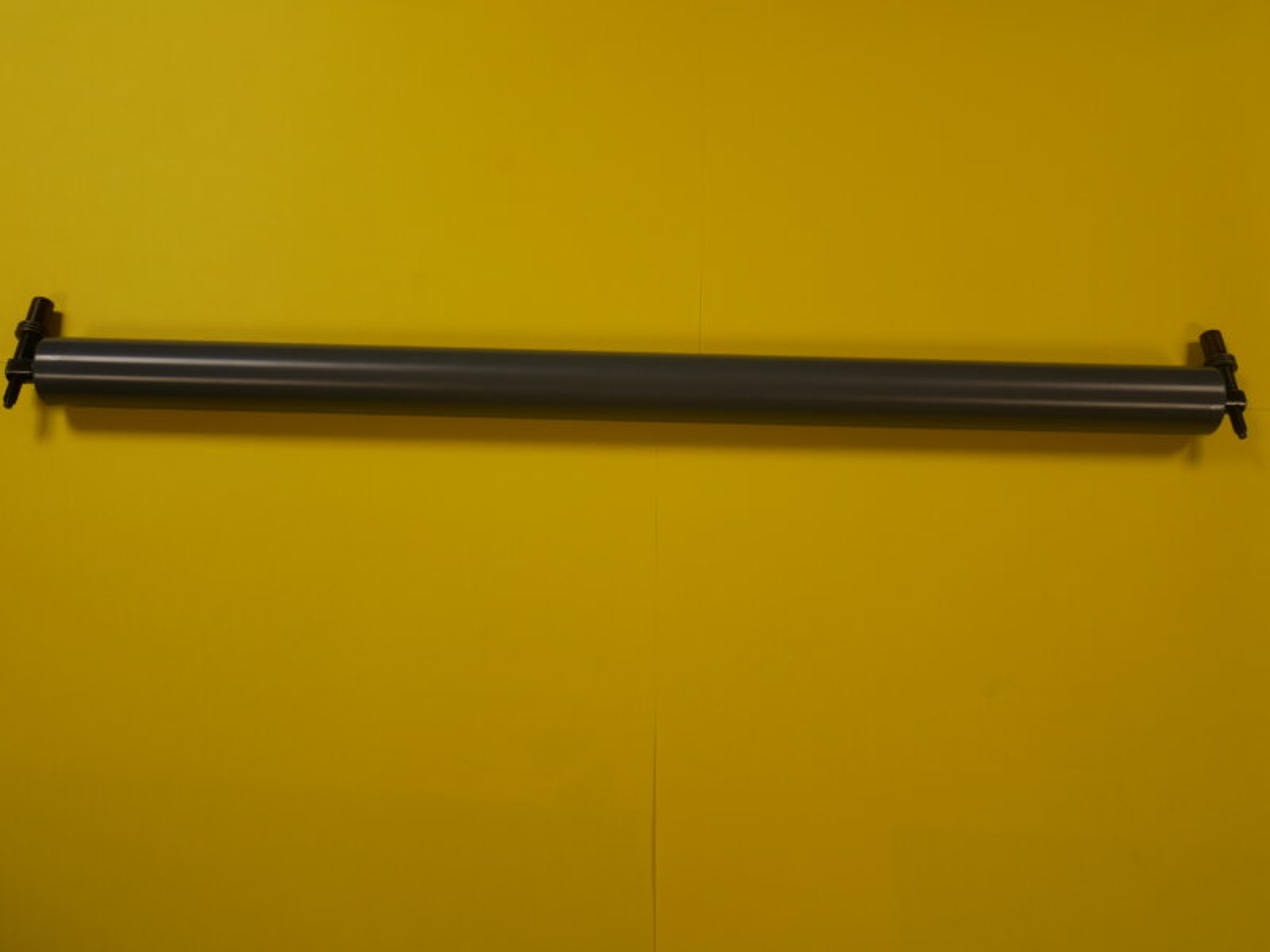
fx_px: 1174
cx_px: 635
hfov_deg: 56.8
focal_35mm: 32
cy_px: 476
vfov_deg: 44.2
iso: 250
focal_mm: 16
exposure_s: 1/60
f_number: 3.9
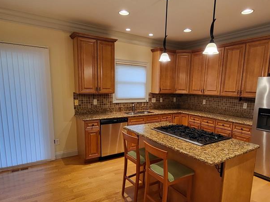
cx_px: 147
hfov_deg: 76.2
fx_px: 172
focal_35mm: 22
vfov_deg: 60.8
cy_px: 116
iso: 160
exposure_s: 1/60
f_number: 2.2
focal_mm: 1.74
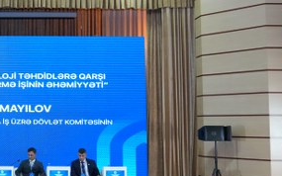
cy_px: 58
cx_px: -20
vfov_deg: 15.7
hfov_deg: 23.5
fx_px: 638
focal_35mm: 83
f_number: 4
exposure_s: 1/160
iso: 4000
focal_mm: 29
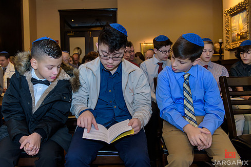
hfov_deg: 50.6
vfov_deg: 35.0
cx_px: 112
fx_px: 265
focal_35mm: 38
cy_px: 77
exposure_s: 1/125
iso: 1250
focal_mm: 32
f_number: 3.2
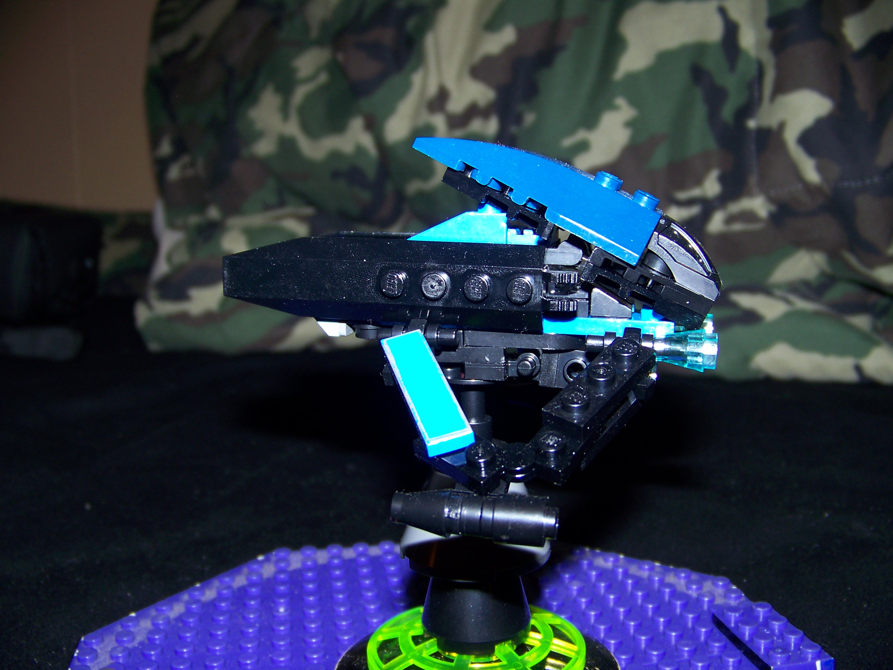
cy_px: 335
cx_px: 446
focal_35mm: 36
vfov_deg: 39.7
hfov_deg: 51.4
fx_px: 929
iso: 64
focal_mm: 5.85
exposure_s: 1/30
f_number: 2.8
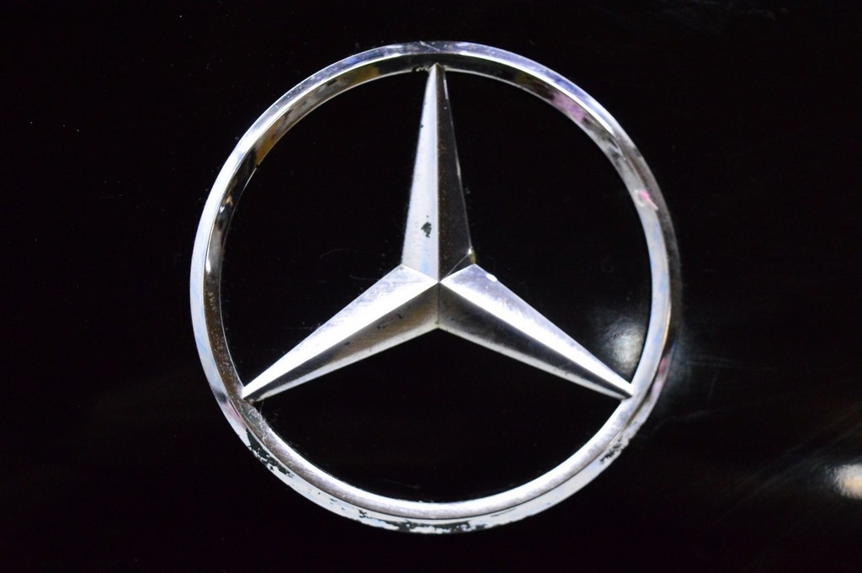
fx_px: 1435
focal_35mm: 60
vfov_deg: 22.6
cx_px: 431
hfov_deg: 33.4
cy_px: 286
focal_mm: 40
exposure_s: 1/160
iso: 6400
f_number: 6.3
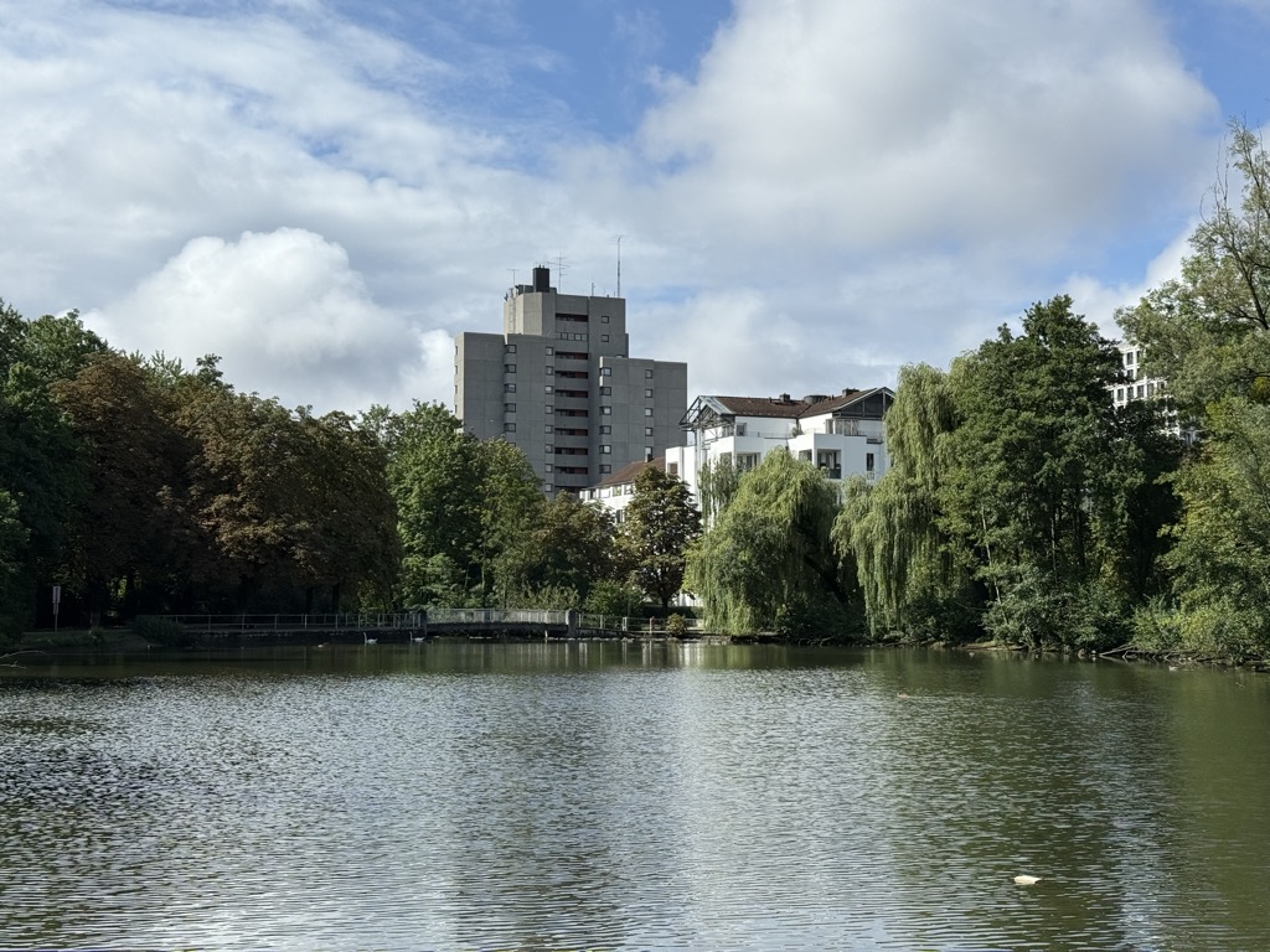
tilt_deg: +4.2
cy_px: 476
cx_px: 635
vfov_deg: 30.3
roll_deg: +0.0
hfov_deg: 39.7
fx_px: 1761
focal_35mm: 48
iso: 64
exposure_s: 1/7143
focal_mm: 6.76
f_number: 1.78
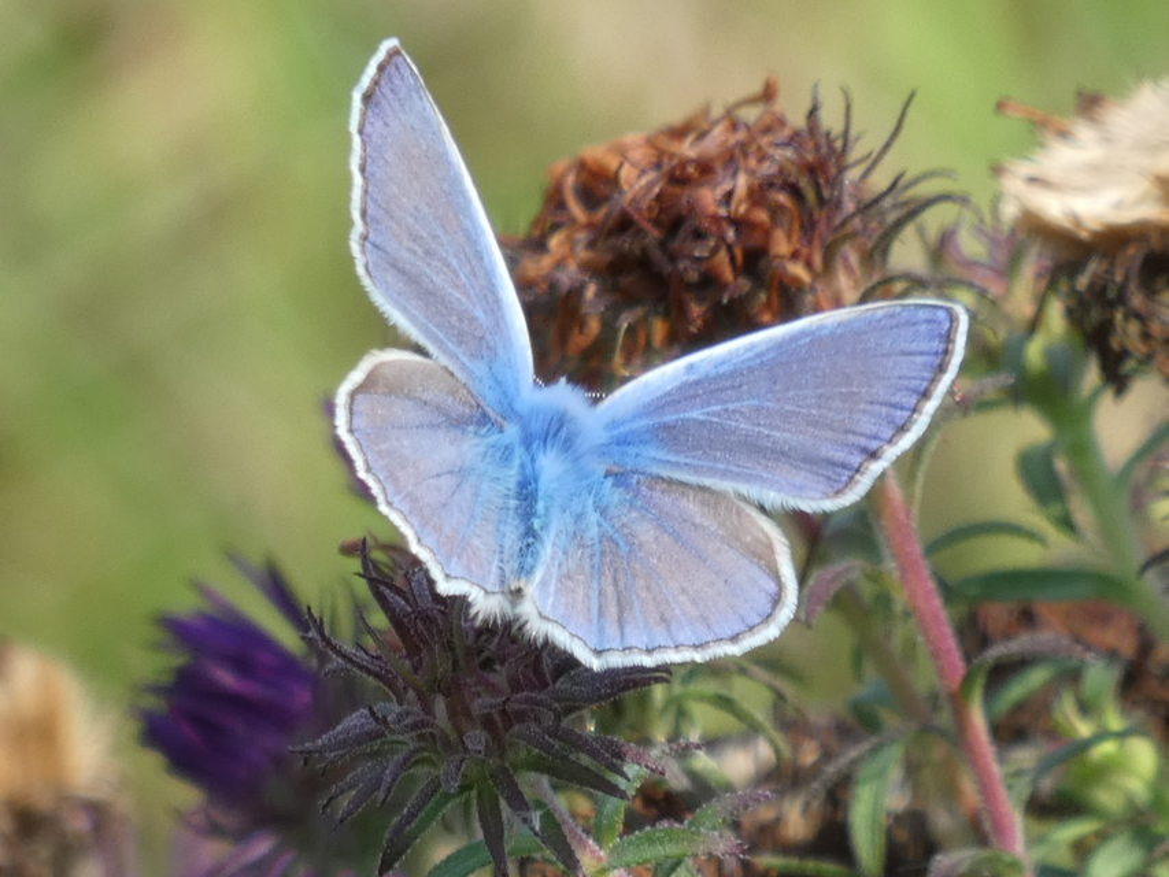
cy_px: 438
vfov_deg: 2.0
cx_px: 584
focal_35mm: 737
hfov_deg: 2.7
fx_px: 24892
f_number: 5.6
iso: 80
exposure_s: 1/100
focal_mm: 132.1
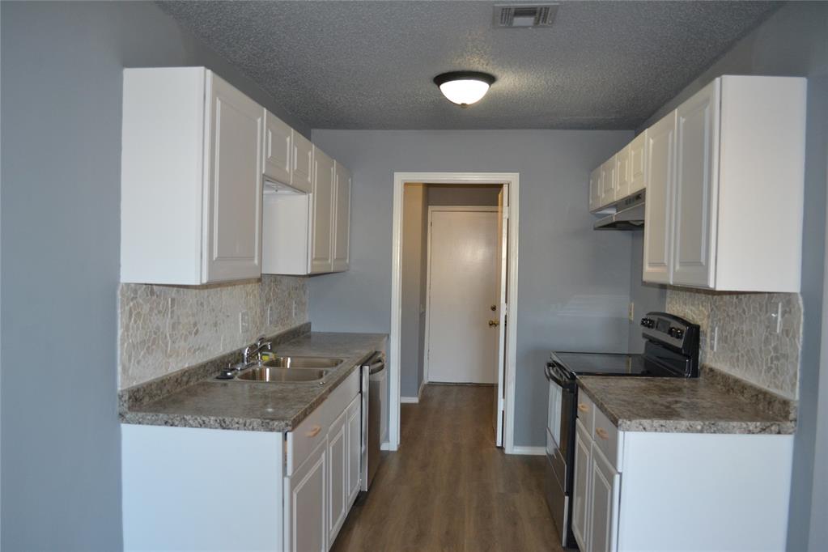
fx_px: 621
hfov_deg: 67.4
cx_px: 414
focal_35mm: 27
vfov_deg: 47.9
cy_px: 276
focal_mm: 18
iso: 900
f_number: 3.5
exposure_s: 1/60
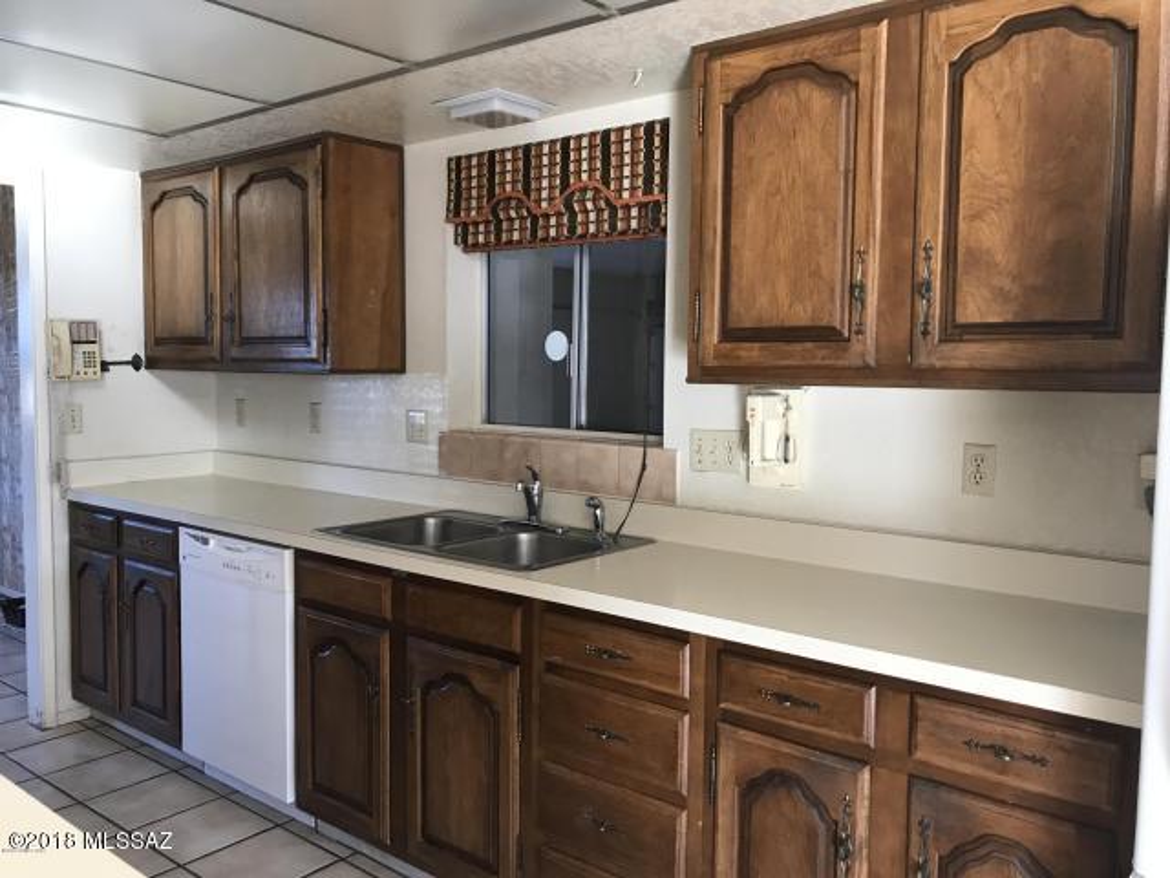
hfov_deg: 63.4
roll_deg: -0.4
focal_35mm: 28
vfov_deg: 49.7
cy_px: 439
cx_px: 585
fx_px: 946
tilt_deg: -4.7
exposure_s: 1/20
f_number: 1.8
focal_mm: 3.99
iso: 40
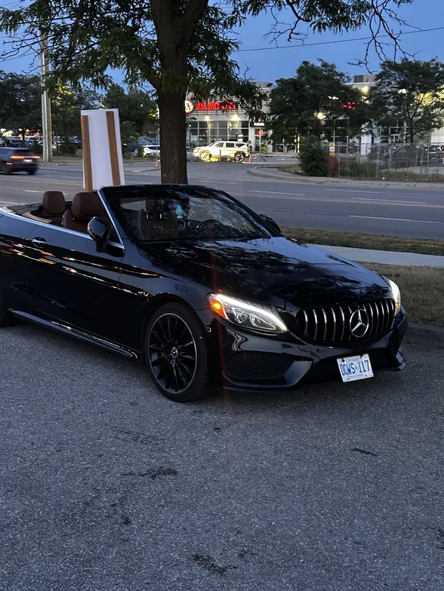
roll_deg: -0.5
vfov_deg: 38.9
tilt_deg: -10.8
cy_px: 296
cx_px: 224
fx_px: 838
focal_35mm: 49
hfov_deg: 29.7
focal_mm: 6.86
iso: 640
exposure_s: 1/29
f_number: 1.78
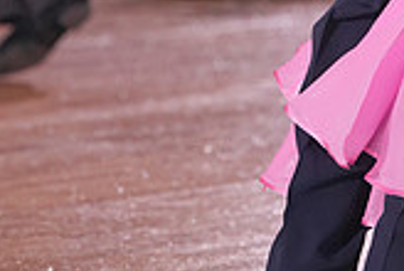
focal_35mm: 508
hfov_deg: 4.0
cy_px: -330
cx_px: 373
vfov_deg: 2.7
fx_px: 5711
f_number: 4
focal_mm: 144
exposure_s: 1/500
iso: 2000
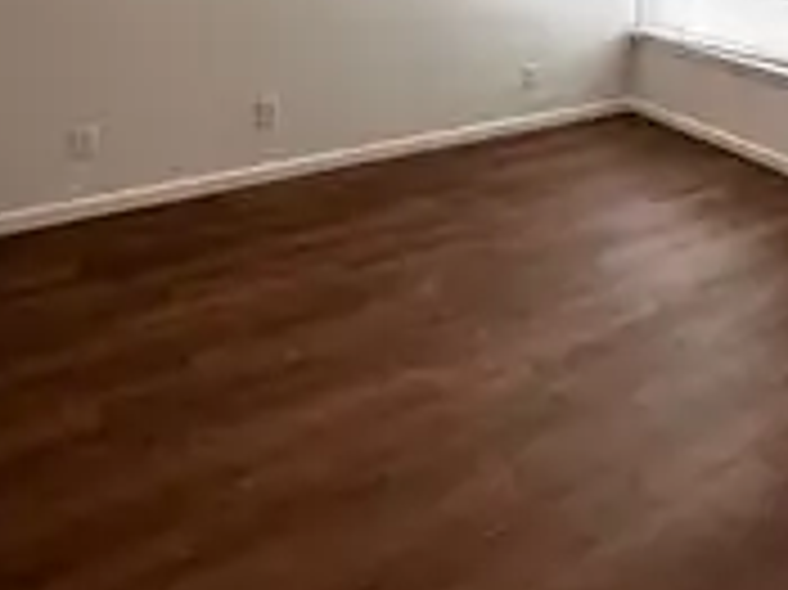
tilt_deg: -6.7
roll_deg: -1.9
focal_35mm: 32
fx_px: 728
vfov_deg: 37.7
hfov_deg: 56.6
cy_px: -41
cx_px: 450
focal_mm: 2.22
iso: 160
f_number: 2.2
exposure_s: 1/120
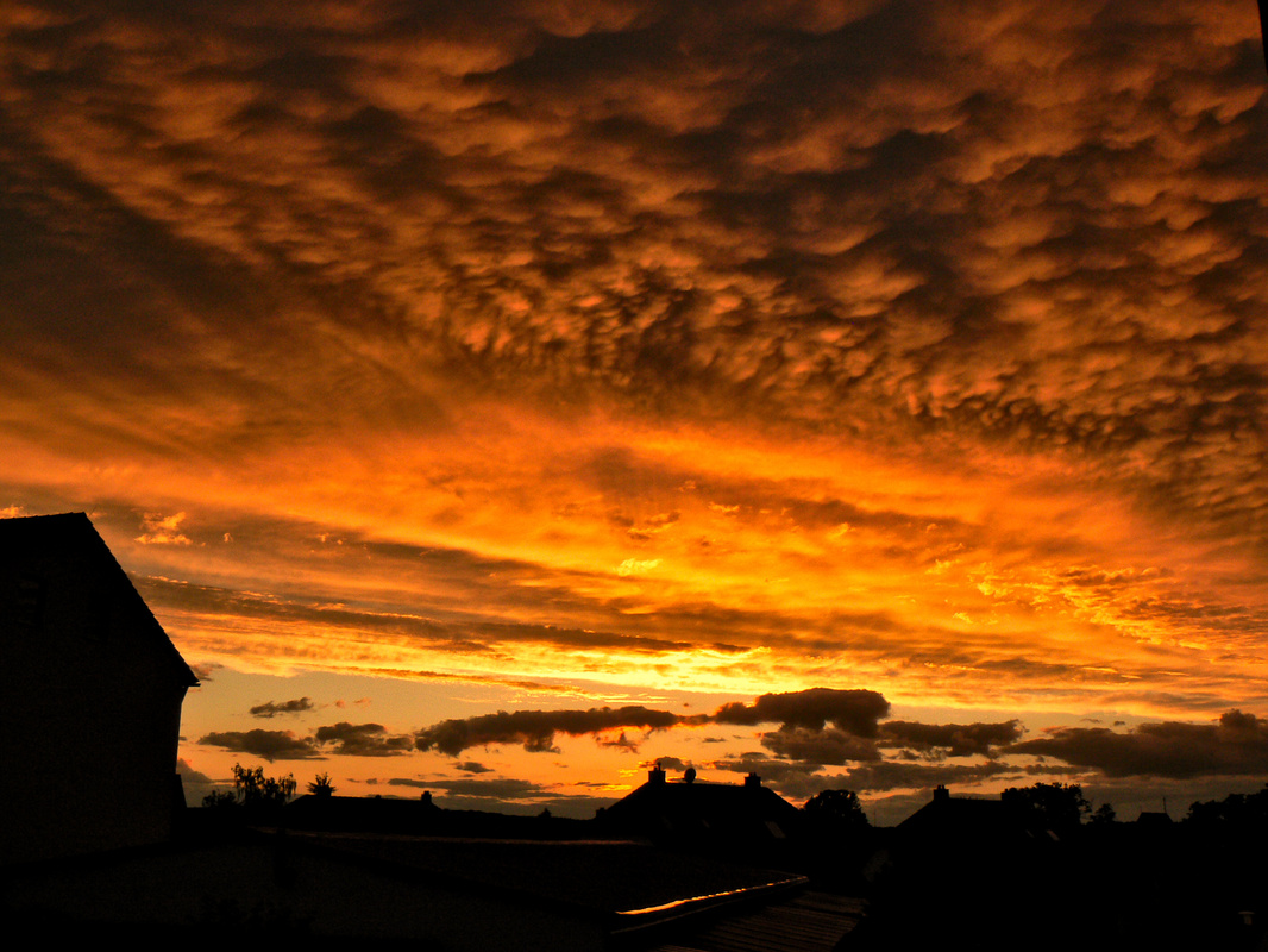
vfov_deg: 39.7
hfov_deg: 51.3
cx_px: 634
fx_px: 1319
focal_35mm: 36
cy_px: 476
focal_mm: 6
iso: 100
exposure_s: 1/100
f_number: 8
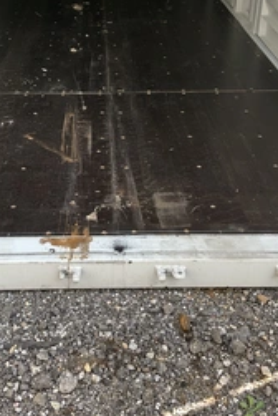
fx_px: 554
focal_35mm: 48
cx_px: 101
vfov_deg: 41.0
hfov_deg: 28.0
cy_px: 182
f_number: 1.8
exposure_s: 1/175
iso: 20
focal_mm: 3
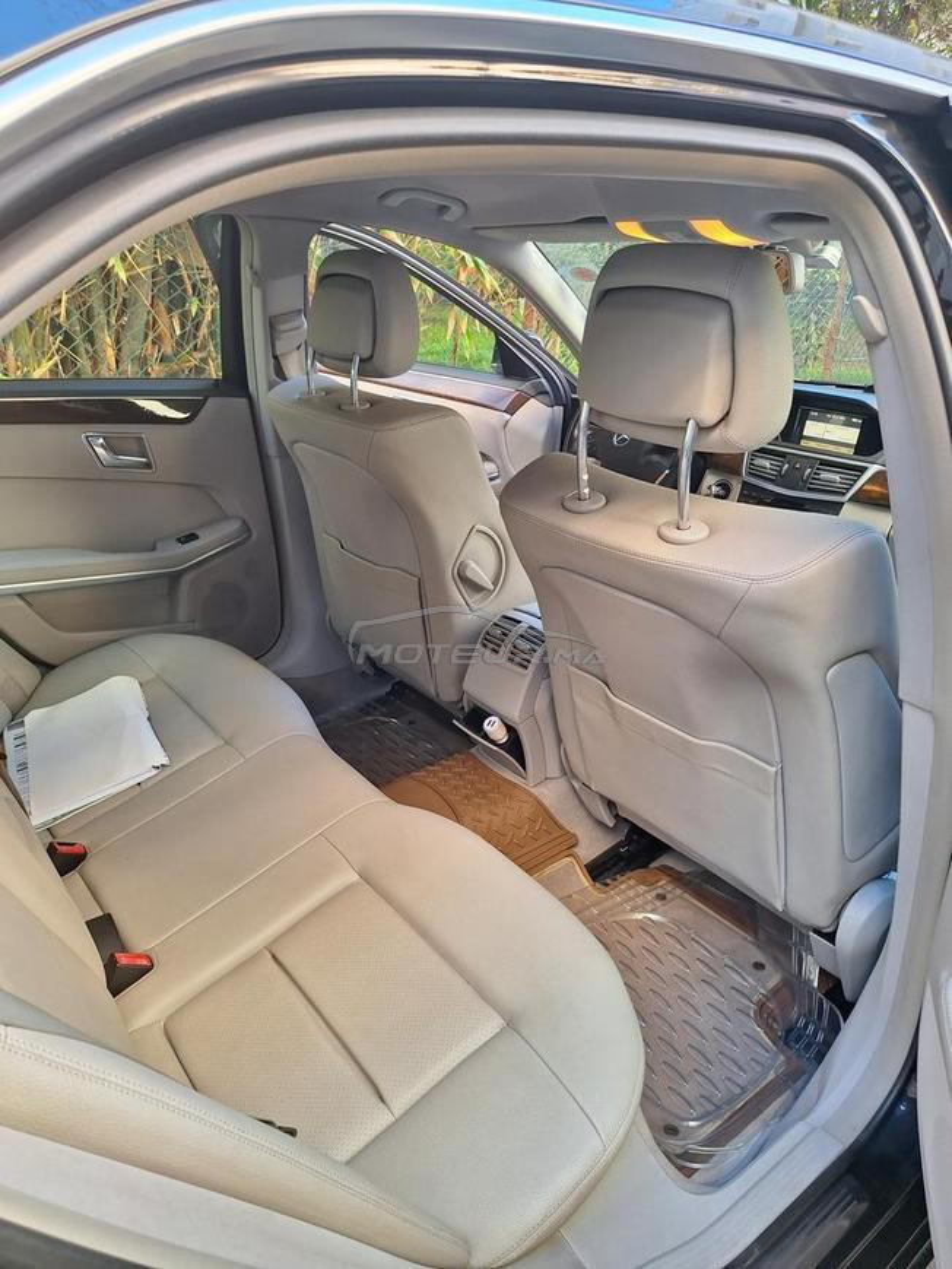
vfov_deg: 73.9
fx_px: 843
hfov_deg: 58.9
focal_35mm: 23
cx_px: 476
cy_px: 634
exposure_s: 1/102
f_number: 1.8
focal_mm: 5.54
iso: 40
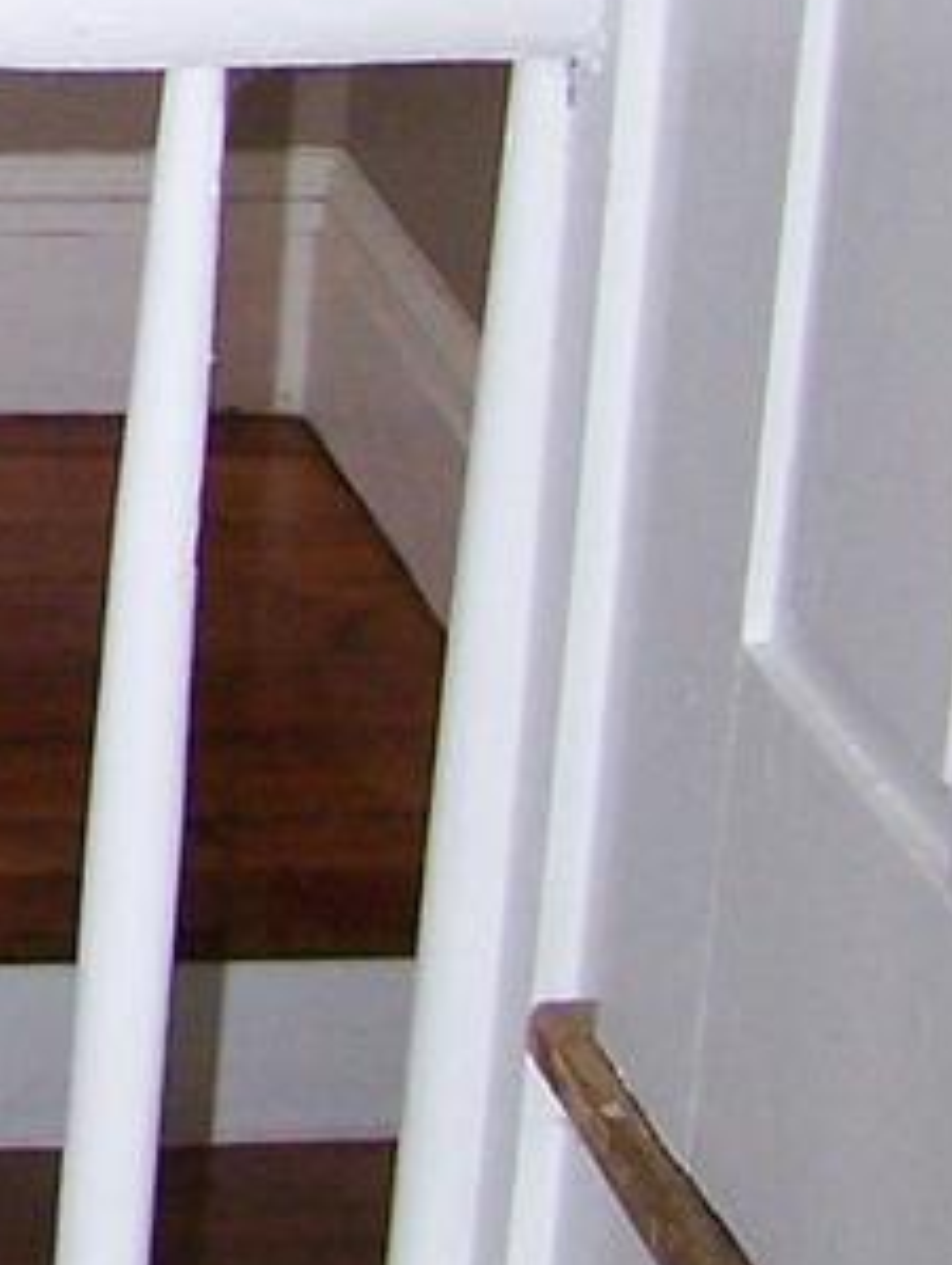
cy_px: -542
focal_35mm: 195
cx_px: -1456
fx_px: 7135
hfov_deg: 7.1
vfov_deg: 9.9
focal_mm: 6.3
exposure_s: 1/60
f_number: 2.8
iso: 160
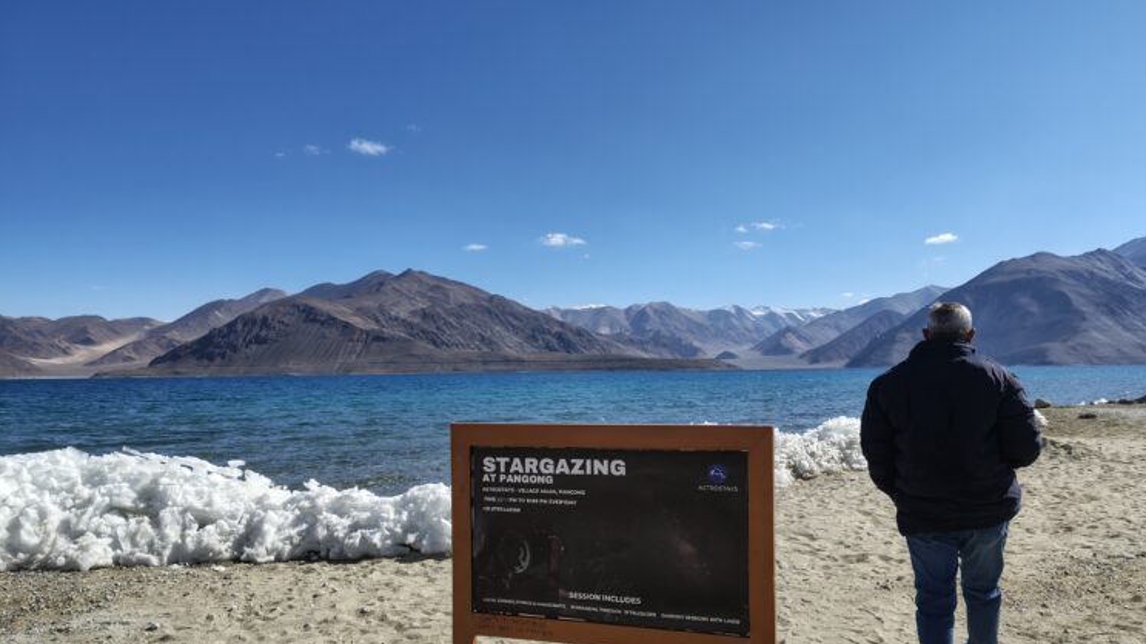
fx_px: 820
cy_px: 365
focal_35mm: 27
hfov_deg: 69.9
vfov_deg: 42.8
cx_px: 590
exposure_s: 1/2469
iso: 100
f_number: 1.8
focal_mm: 5.56
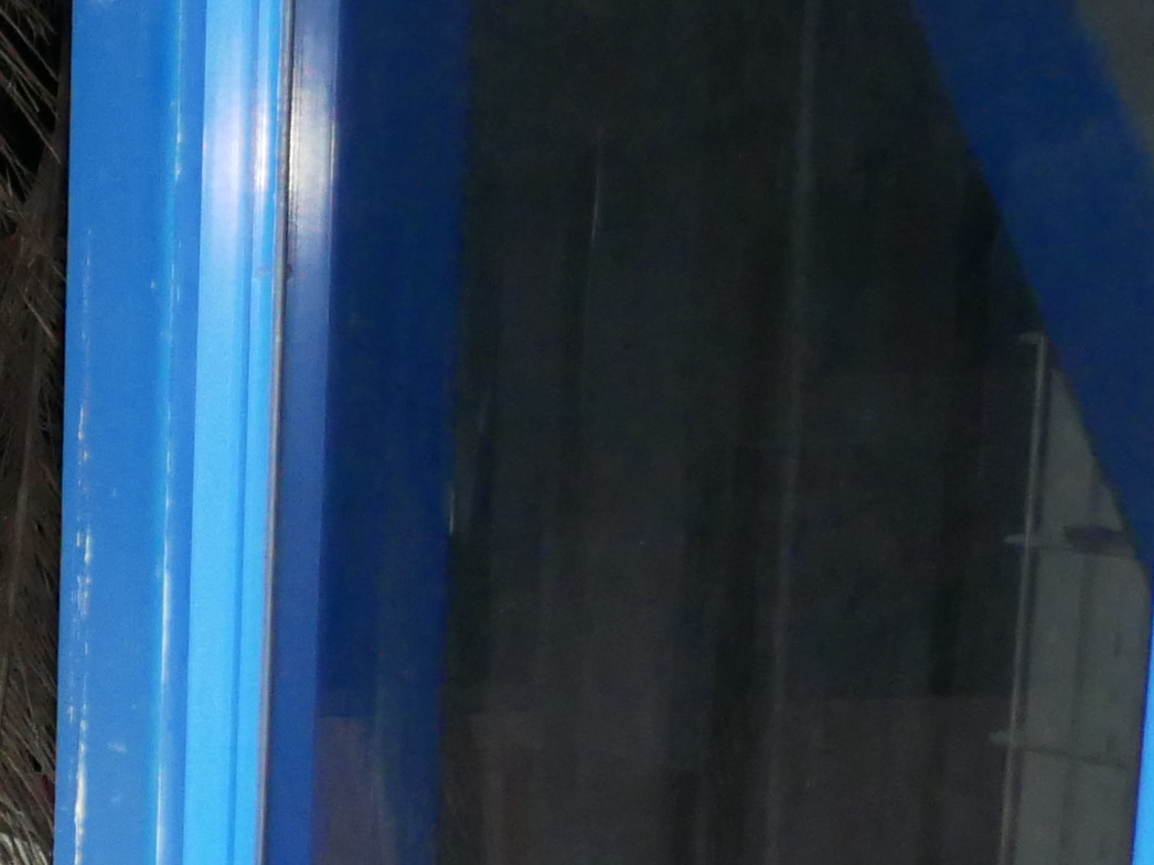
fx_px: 4100
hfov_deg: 13.8
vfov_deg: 11.6
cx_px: -1096
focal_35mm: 123
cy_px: 1268
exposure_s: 1/60
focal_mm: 14
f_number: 3.6
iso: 1600
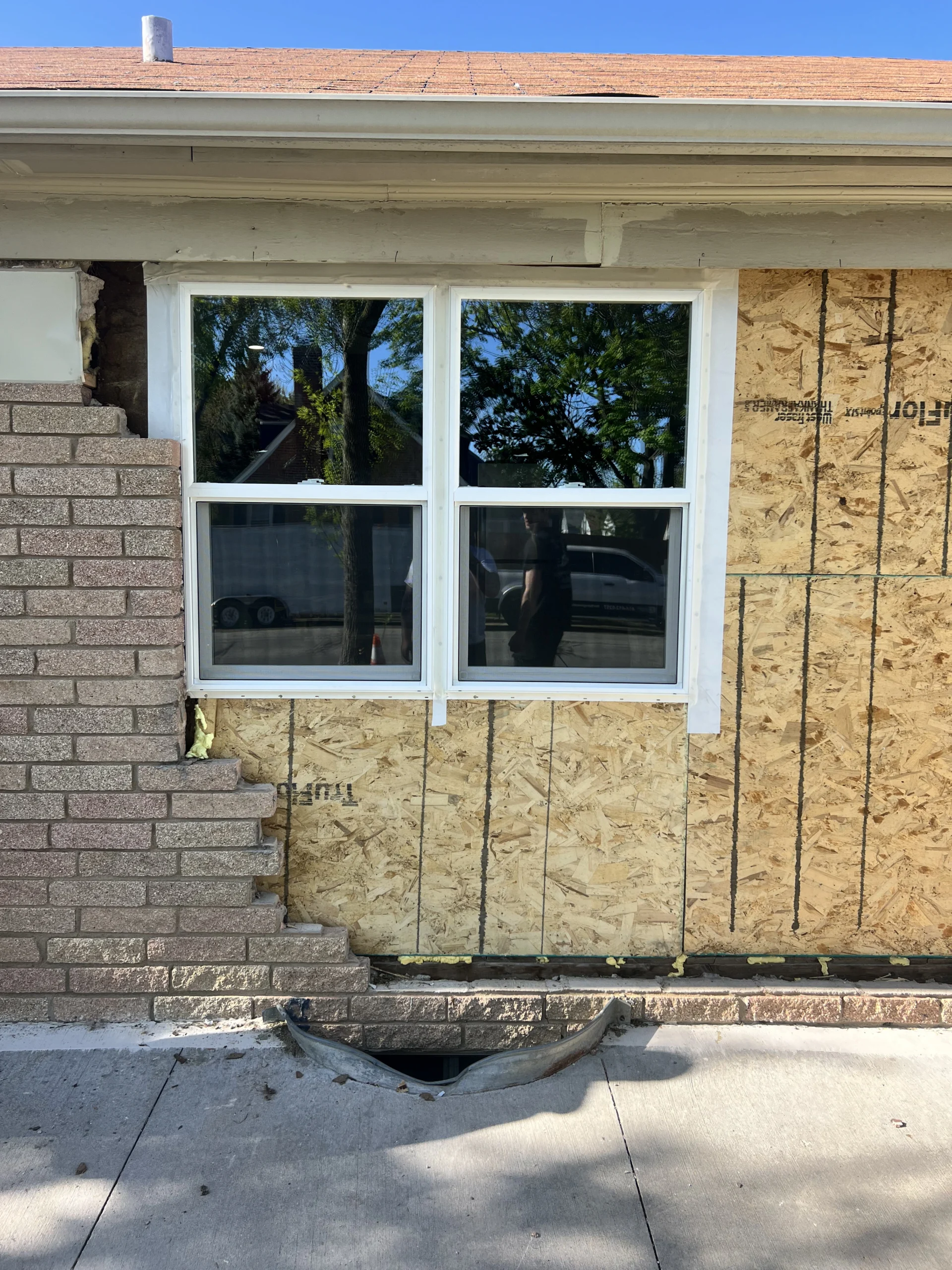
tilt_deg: -5.2
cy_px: 635
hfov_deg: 53.1
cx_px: 476
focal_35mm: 26
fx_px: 953
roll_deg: -1.7
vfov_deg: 67.3
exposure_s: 1/957
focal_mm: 5.7
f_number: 1.5
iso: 50
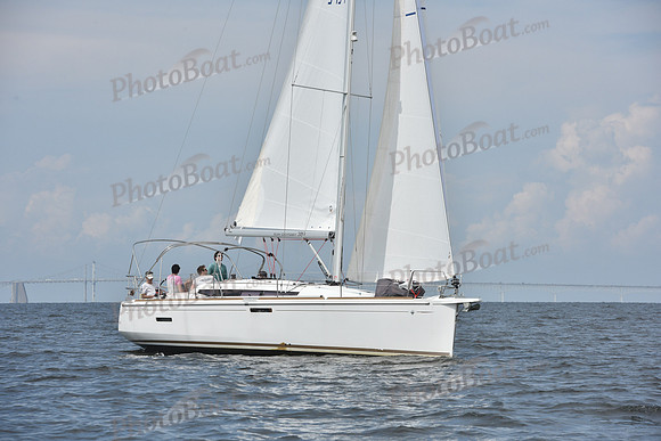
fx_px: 3306
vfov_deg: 7.6
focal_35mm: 180
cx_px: 330
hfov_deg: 11.4
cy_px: 220
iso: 320
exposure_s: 1/1250
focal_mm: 180
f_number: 10
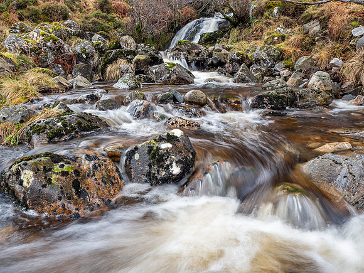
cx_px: 182
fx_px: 252
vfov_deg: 56.8
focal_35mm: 24
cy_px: 136
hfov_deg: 71.6
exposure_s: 1/3
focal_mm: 12
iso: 200
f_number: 7.1
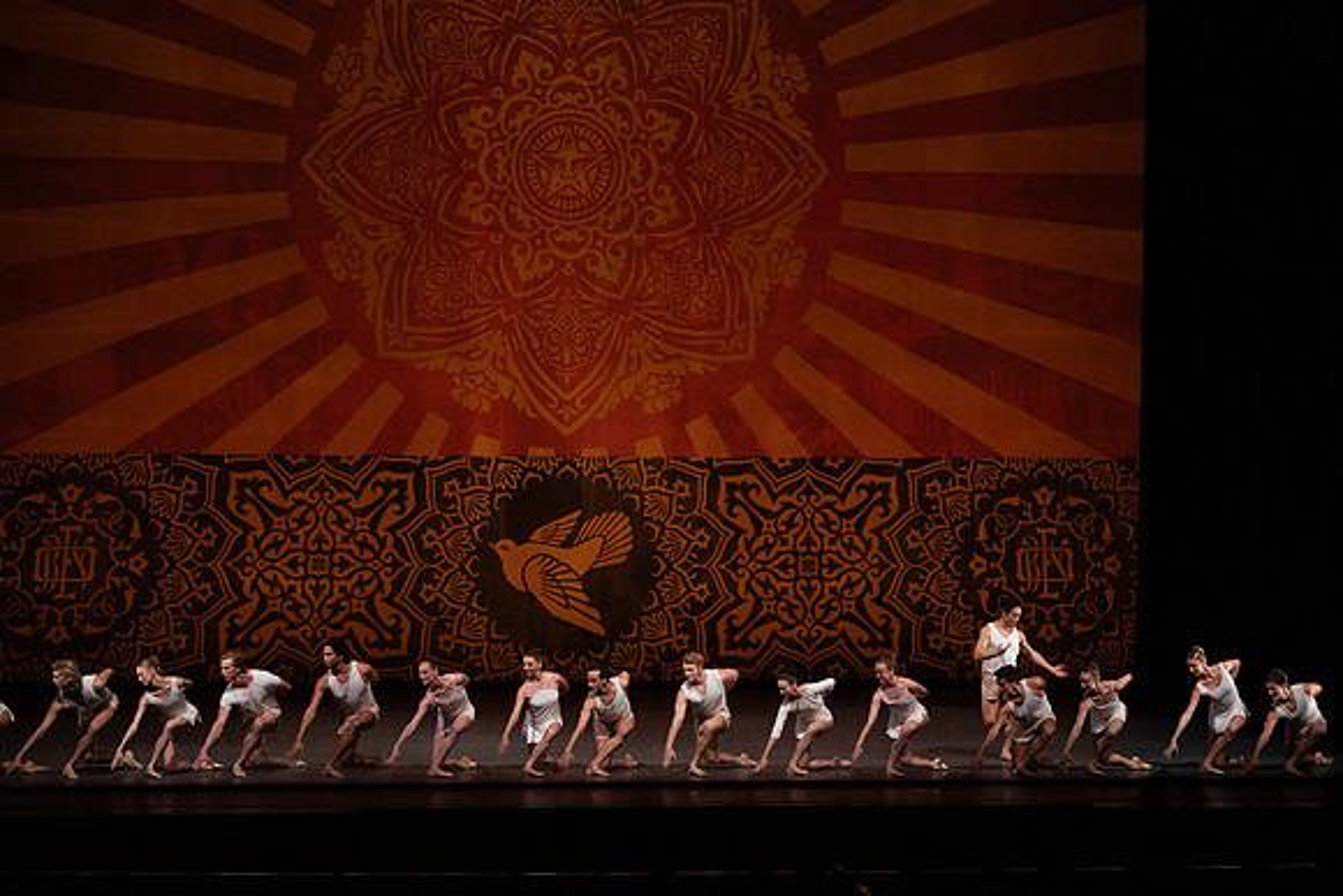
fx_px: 3731
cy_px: 448
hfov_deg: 20.4
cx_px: 672
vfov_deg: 13.7
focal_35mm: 100
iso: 6400
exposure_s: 1/400
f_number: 8
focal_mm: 100
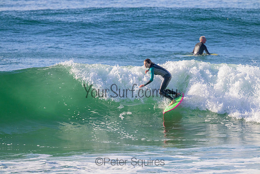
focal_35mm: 800
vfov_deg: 1.7
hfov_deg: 2.6
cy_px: 87
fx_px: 5779
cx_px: 130
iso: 2000
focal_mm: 800
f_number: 11
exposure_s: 1/2000
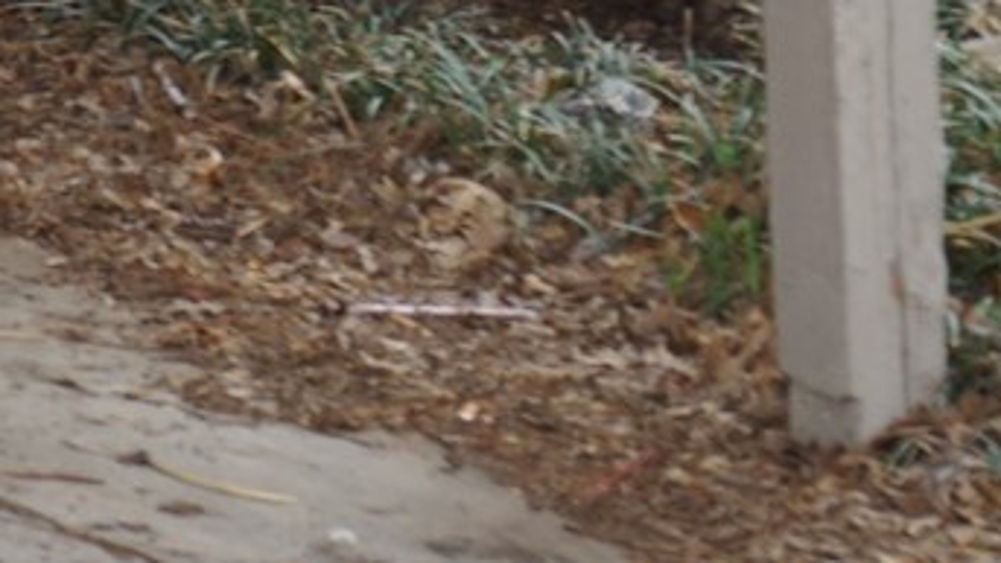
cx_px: -2020
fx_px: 6344
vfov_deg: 4.8
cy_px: -1298
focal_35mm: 239
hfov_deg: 7.8
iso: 100
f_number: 6.3
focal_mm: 36
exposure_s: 1/80
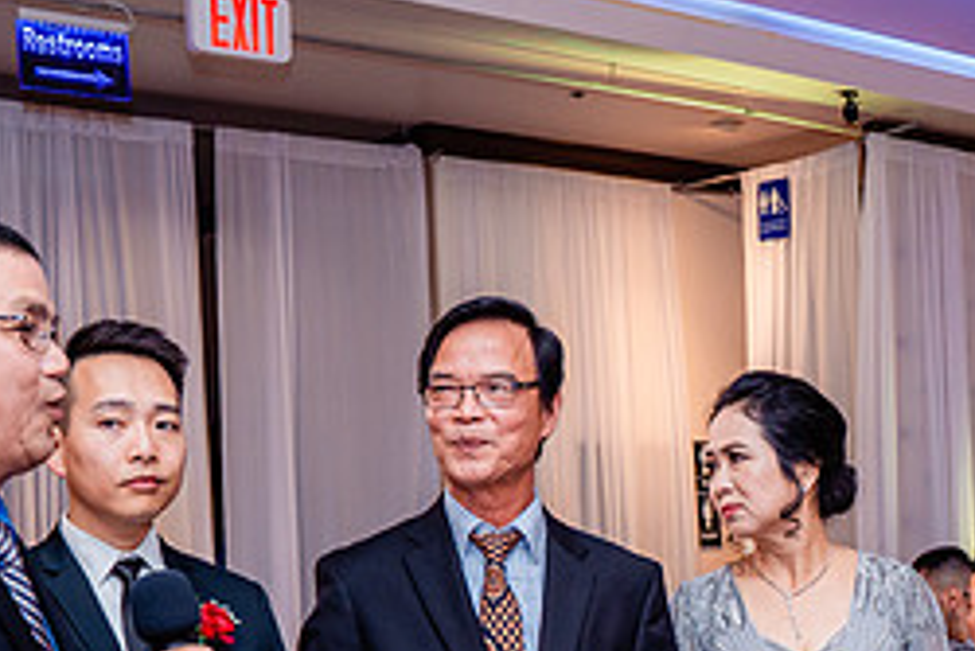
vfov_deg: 20.0
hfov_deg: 30.4
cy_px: 711
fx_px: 1761
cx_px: 733
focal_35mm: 65
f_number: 4.5
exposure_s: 1/125
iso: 1600
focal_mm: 28
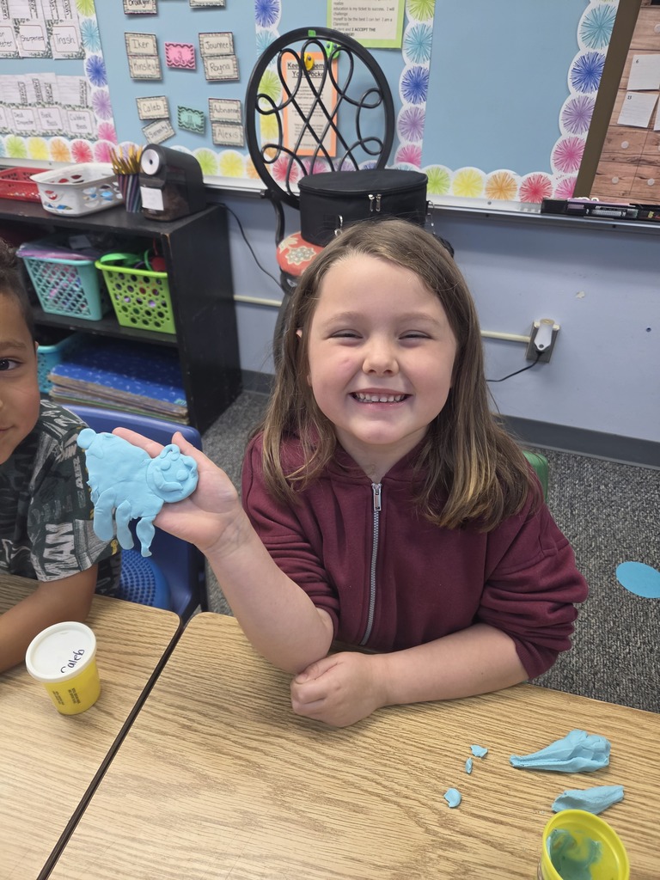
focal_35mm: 23
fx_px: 585
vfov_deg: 73.9
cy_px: 440
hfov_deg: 58.9
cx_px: 330
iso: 320
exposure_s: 1/120
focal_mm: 5.4
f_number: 1.8
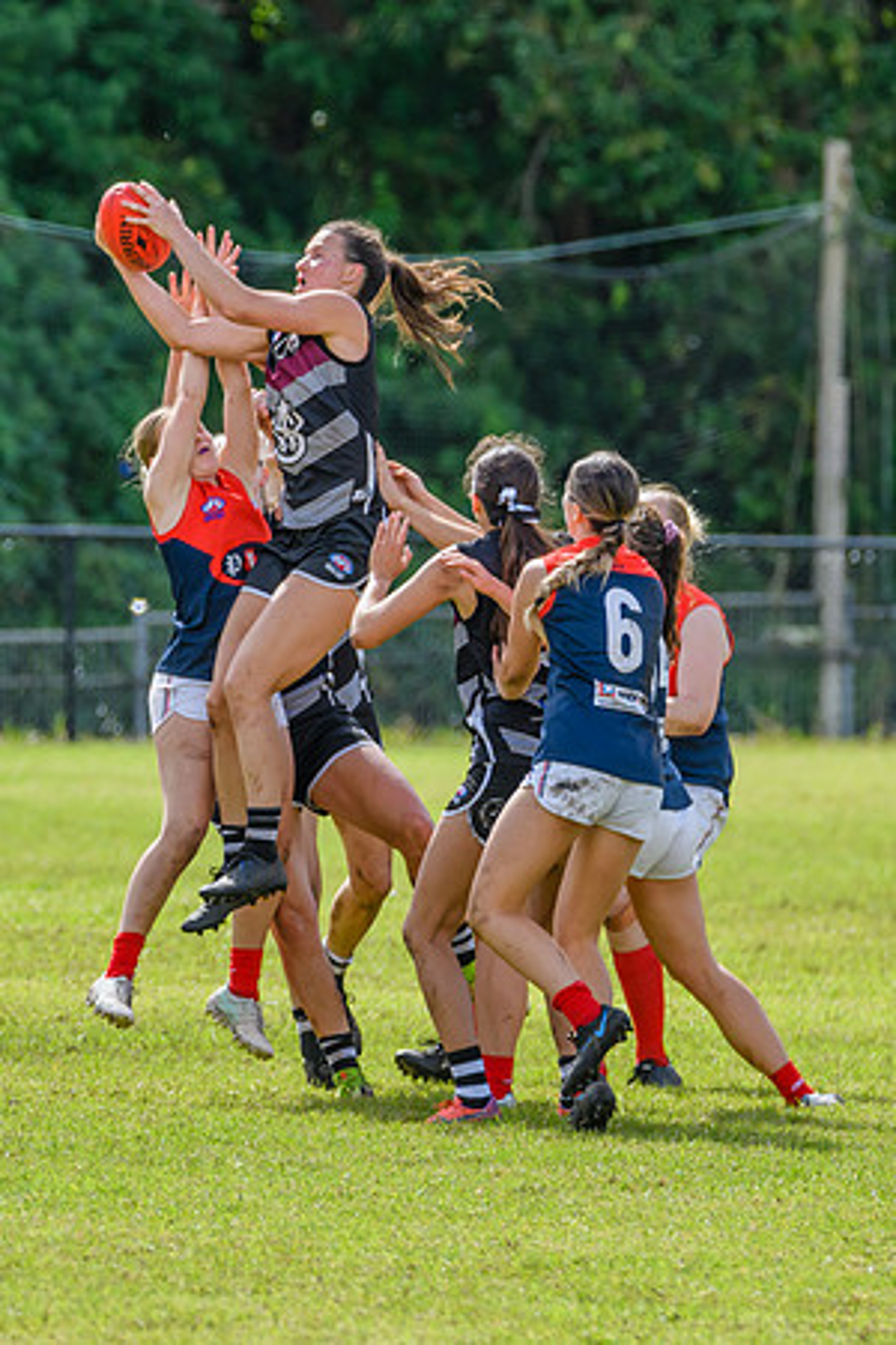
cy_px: 643
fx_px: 28148
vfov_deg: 2.7
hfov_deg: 1.8
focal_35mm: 754
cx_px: 375
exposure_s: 1/1600
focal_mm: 400
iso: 800
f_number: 7.1
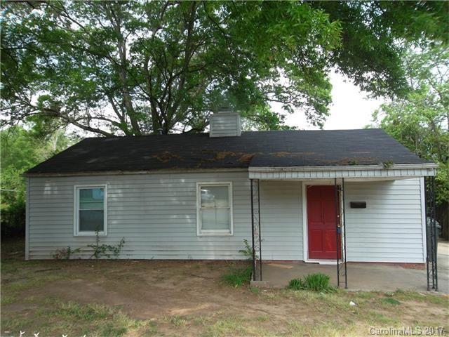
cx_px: 224
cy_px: 168
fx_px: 350
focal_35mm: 27
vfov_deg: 51.4
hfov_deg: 65.3
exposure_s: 1/180
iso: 80
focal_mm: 4.9
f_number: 3.5
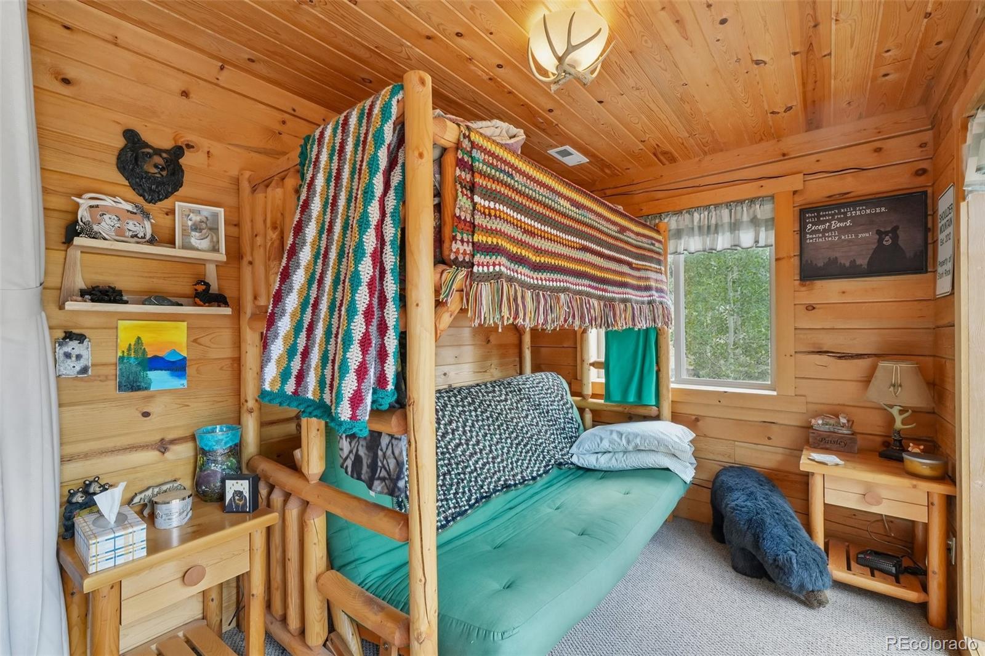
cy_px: 328
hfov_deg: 100.4
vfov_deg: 77.3
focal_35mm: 15
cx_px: 492
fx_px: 410
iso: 800
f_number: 8
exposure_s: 1/8
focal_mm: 10
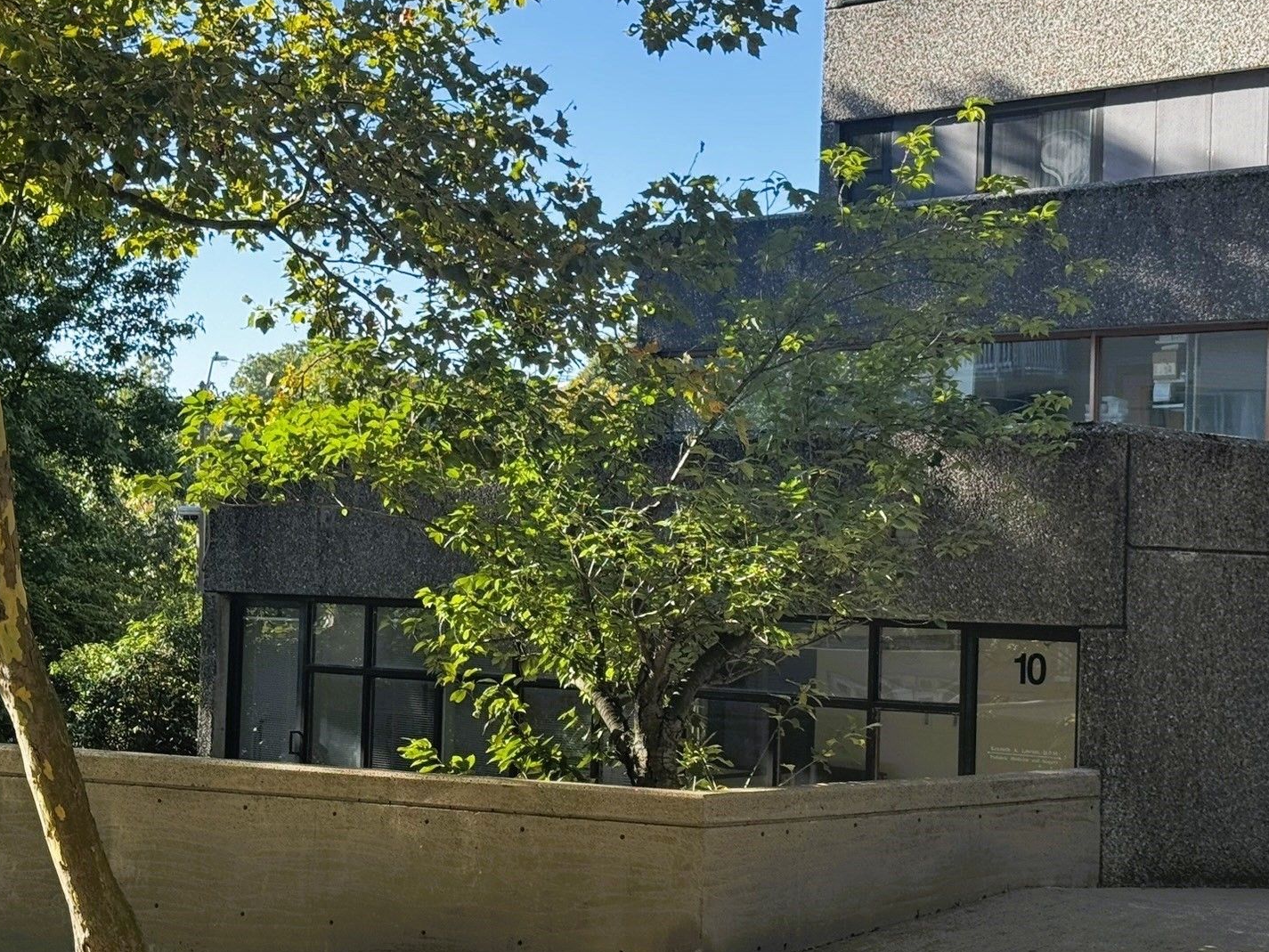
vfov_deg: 21.3
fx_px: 2530
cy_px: 530
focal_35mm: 69
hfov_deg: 28.2
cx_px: 619
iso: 64
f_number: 1.78
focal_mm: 6.76
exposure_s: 1/731
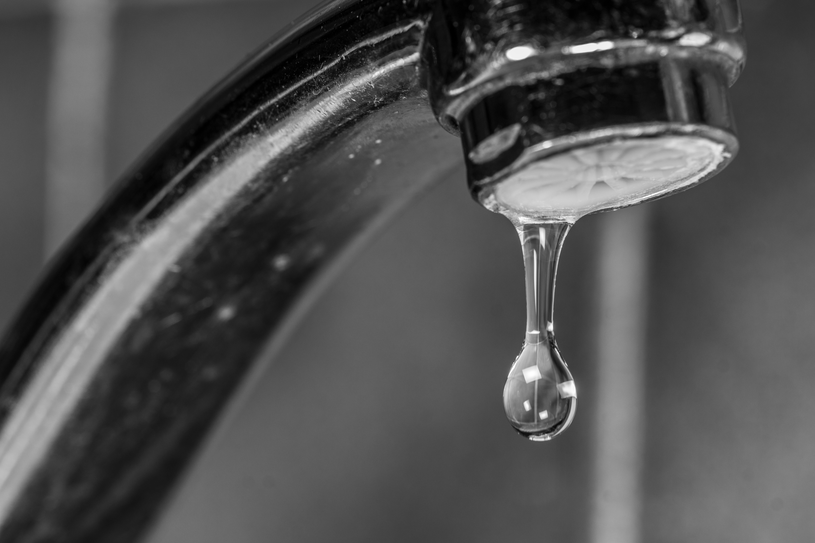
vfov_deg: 8.7
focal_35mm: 159
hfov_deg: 13.0
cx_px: 407
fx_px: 3588
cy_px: 270
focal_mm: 105
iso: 100
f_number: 8
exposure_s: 1/60
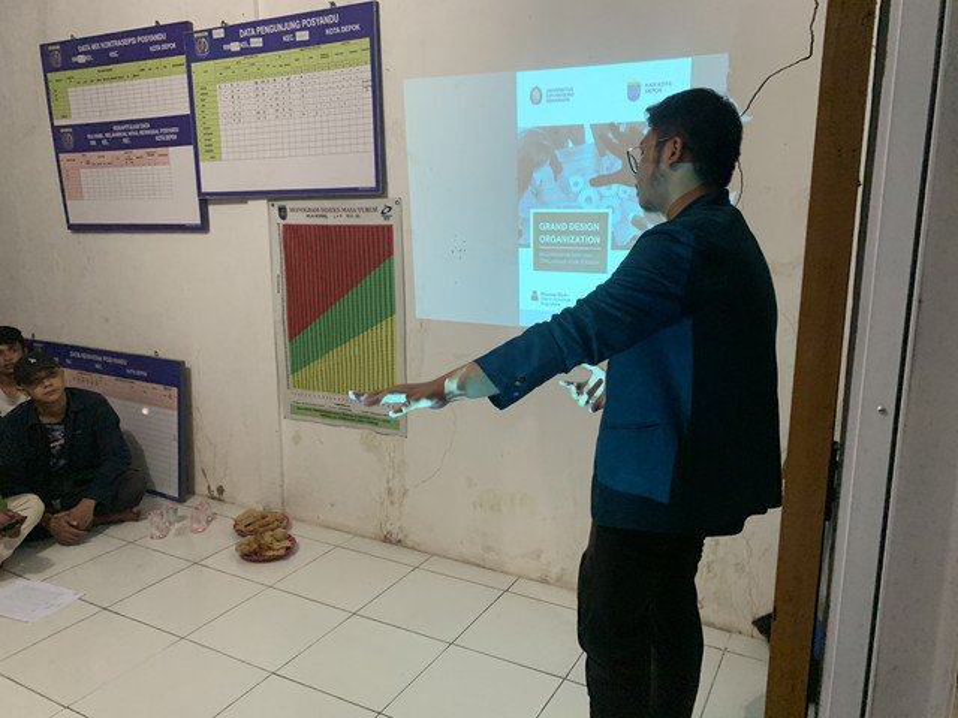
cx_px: 479
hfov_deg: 67.3
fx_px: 720
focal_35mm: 26
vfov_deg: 53.1
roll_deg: +0.0
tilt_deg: -10.5
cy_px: 359
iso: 400
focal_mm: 4.25
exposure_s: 1/40
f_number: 1.8
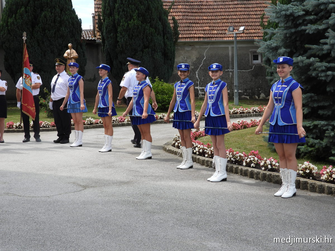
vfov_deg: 24.4
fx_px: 581
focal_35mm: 60
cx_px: 168
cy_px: 126
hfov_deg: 32.2
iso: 100
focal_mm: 10.7
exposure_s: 1/640
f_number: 3.5
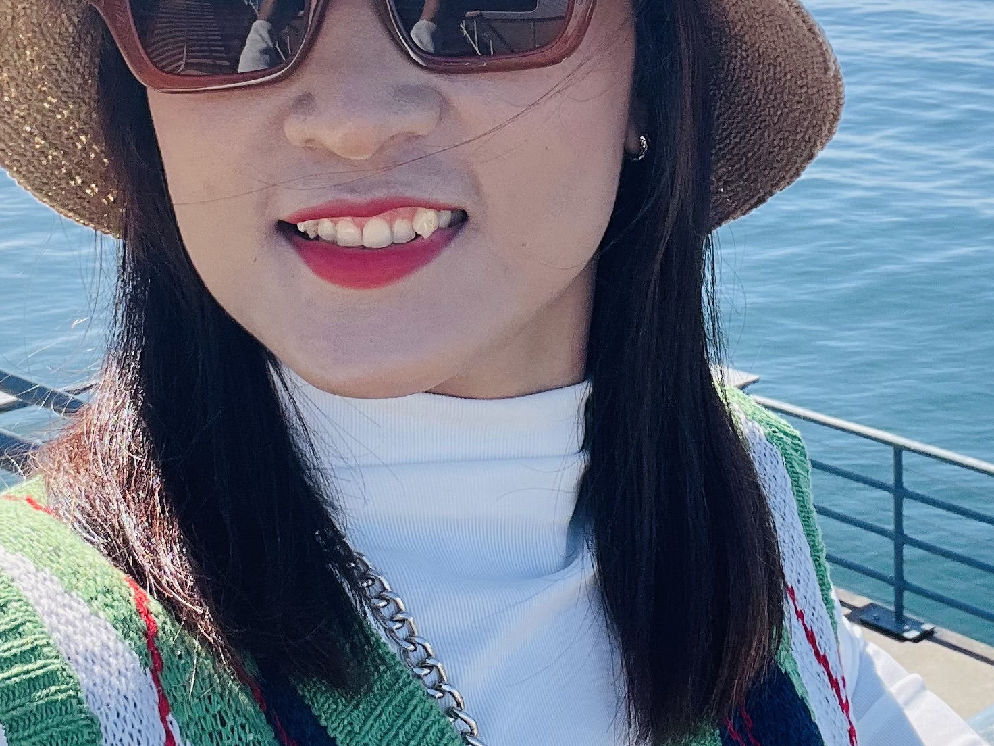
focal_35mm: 63
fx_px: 1809
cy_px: 81
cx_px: 527
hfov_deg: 30.7
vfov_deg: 22.7
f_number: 2.2
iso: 25
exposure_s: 1/761
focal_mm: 2.71
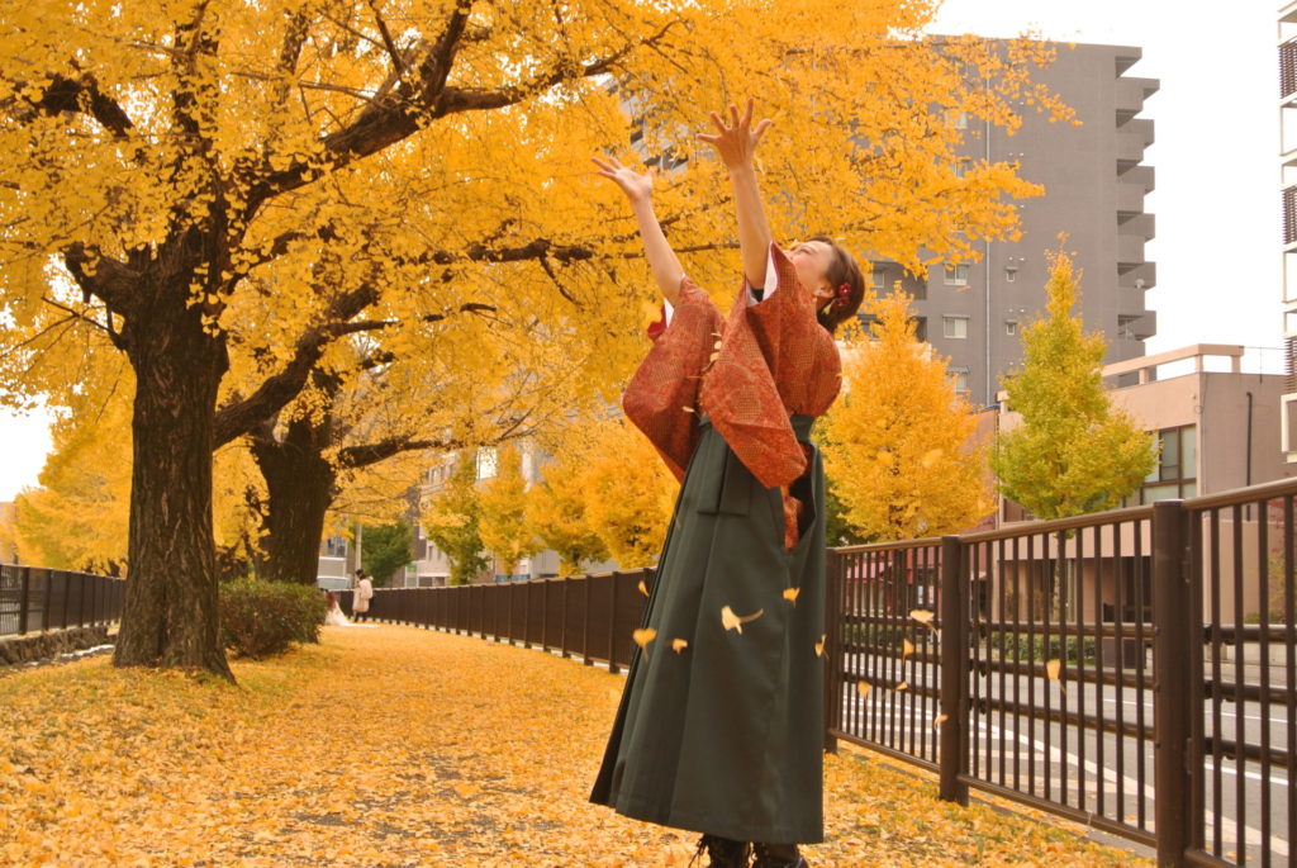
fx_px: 1623
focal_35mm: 45
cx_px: 648
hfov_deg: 43.6
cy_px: 434
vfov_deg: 29.9
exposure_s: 1/200
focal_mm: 16.9
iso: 100
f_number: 4.5
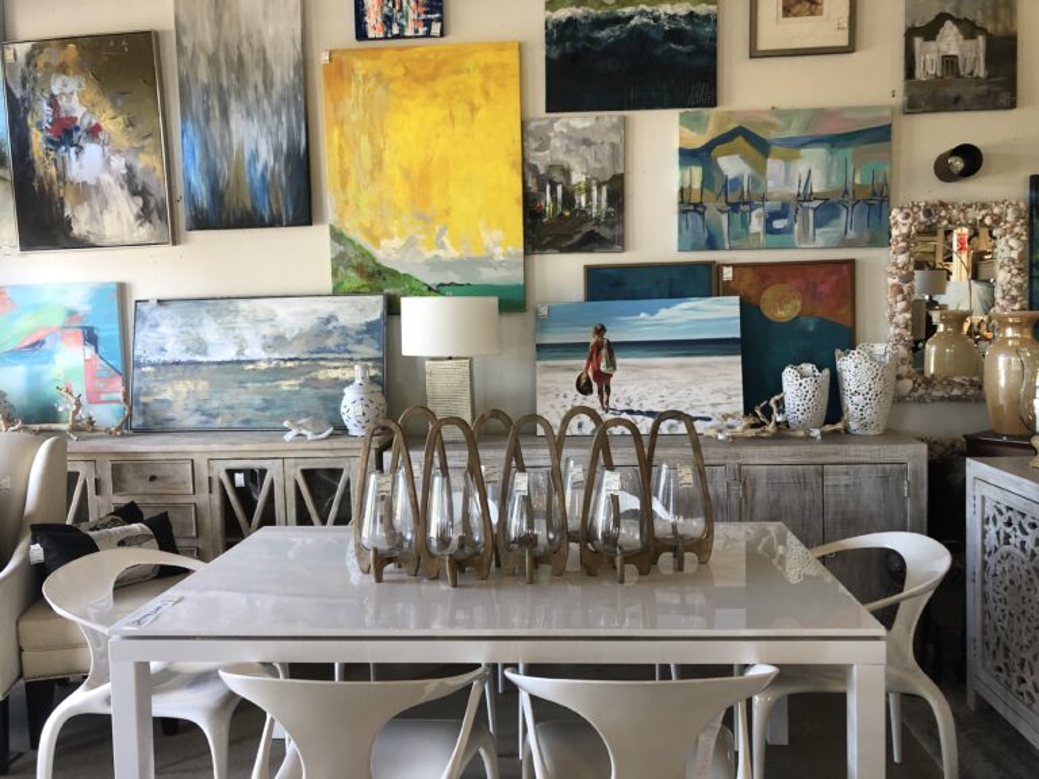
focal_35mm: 28
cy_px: 390
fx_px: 840
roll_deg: +2.4
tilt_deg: -2.4
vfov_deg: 49.7
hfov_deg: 63.4
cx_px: 520
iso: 40
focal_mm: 3.99
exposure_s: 1/30
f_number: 1.8
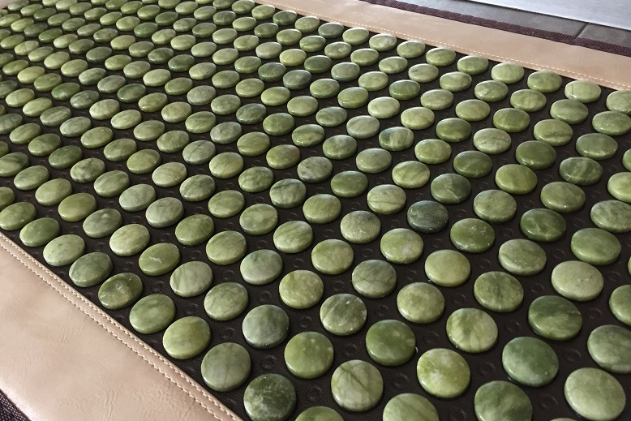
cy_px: 201
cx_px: 307
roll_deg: +7.3
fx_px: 543
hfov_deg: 60.3
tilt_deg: -44.0
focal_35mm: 31
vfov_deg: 42.3
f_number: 2.2
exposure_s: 1/33
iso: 250
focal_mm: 4.15
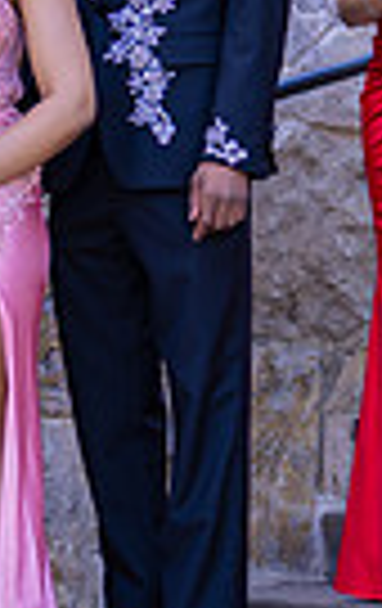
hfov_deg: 5.0
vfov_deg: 8.0
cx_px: 392
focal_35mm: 261
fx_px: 4325
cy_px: 184
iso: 200
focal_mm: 50
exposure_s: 1/1600
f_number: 1.2
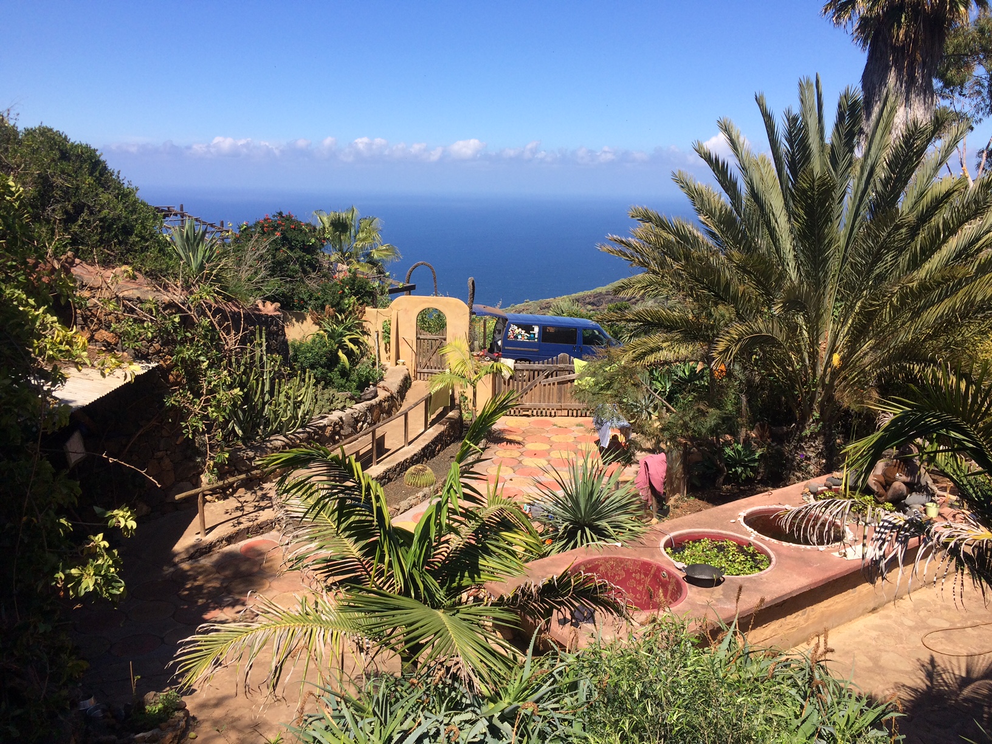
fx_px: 831
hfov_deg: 61.7
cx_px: 496
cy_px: 372
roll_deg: +0.4
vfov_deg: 48.2
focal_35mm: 29
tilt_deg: -14.5
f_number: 2.2
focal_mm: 4.15
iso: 32
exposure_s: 1/1866
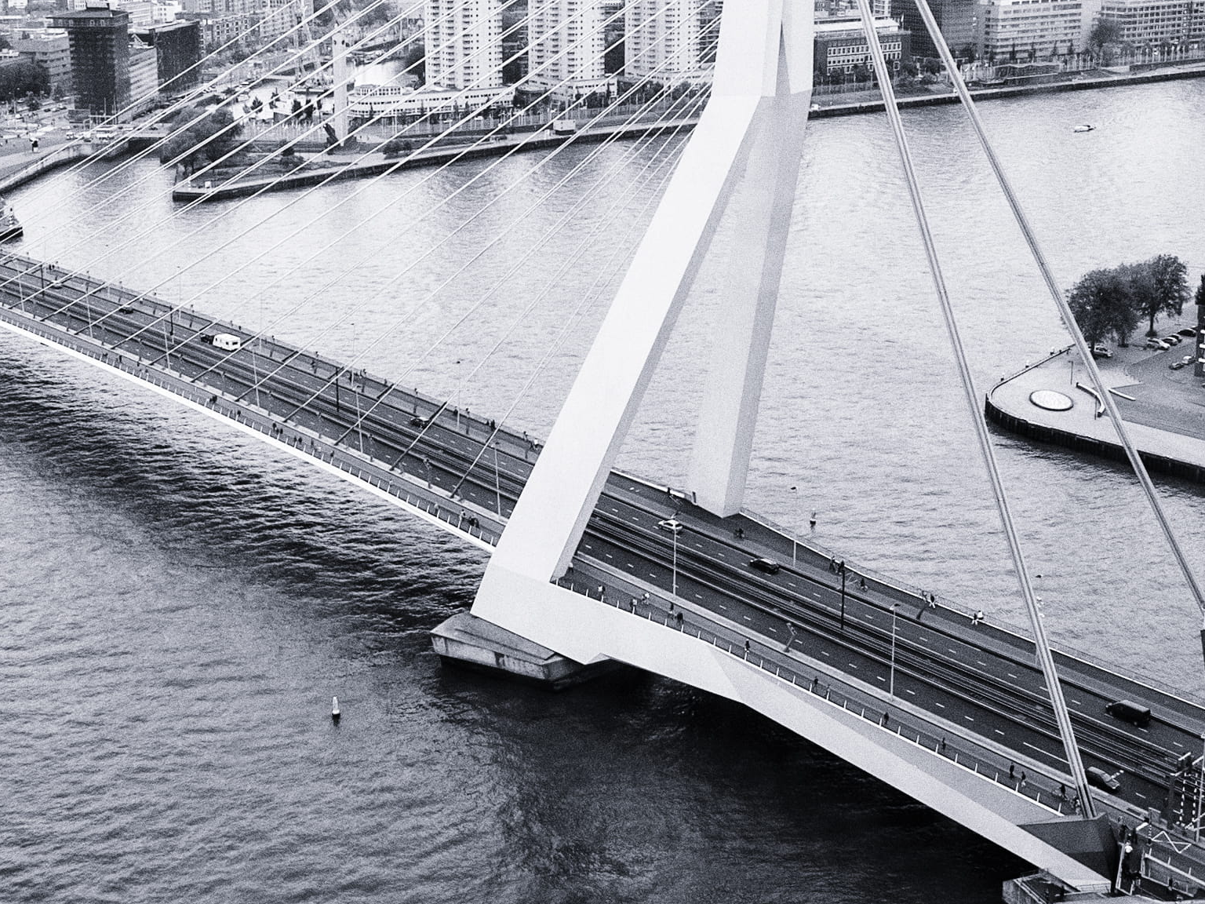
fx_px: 1741
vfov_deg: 28.6
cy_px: 219
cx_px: 485
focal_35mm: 50
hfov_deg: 38.0
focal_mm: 15
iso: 100
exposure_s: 1/200
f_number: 5.6
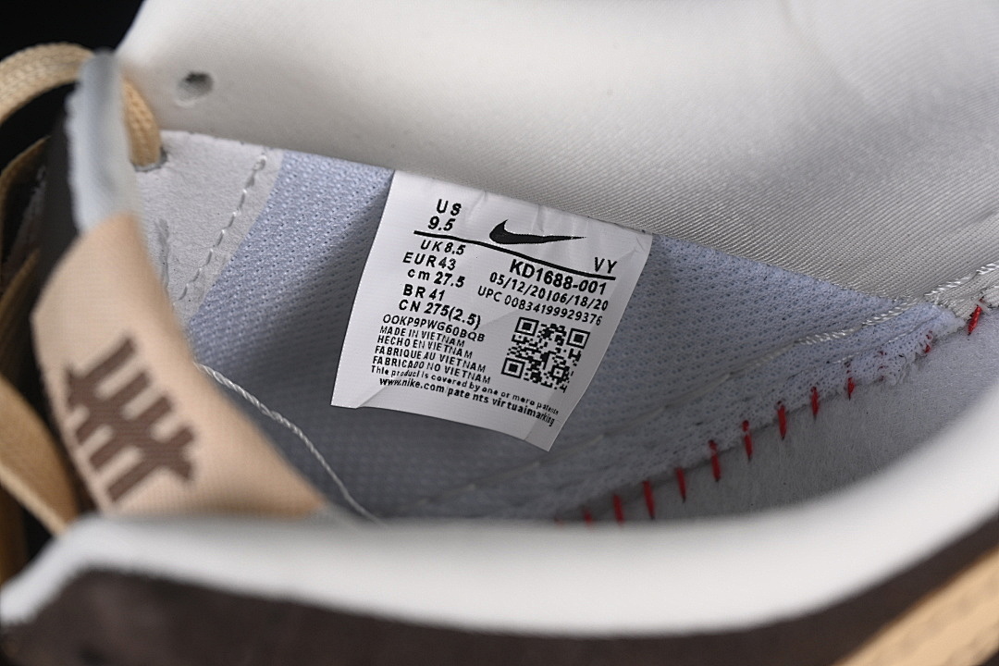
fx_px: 2081
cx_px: 500
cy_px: 333
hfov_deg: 27.0
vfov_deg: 18.2
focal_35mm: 75
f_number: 6.3
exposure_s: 1/60
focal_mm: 50
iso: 160
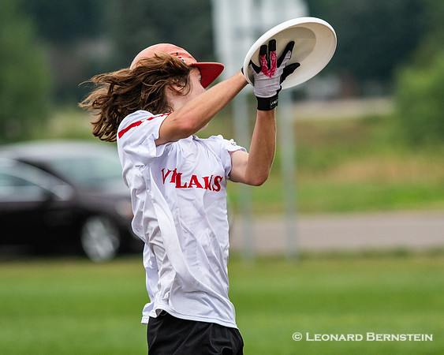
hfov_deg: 3.8
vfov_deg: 3.1
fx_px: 6658
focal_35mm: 507
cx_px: 237
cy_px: 178
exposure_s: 1/2500
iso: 1600
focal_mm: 300
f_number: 5.6
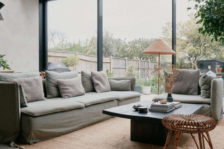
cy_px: 74
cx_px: 112
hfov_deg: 53.1
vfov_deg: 36.9
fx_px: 224
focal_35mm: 36
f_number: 11
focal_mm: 24.2
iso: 200
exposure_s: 1/6
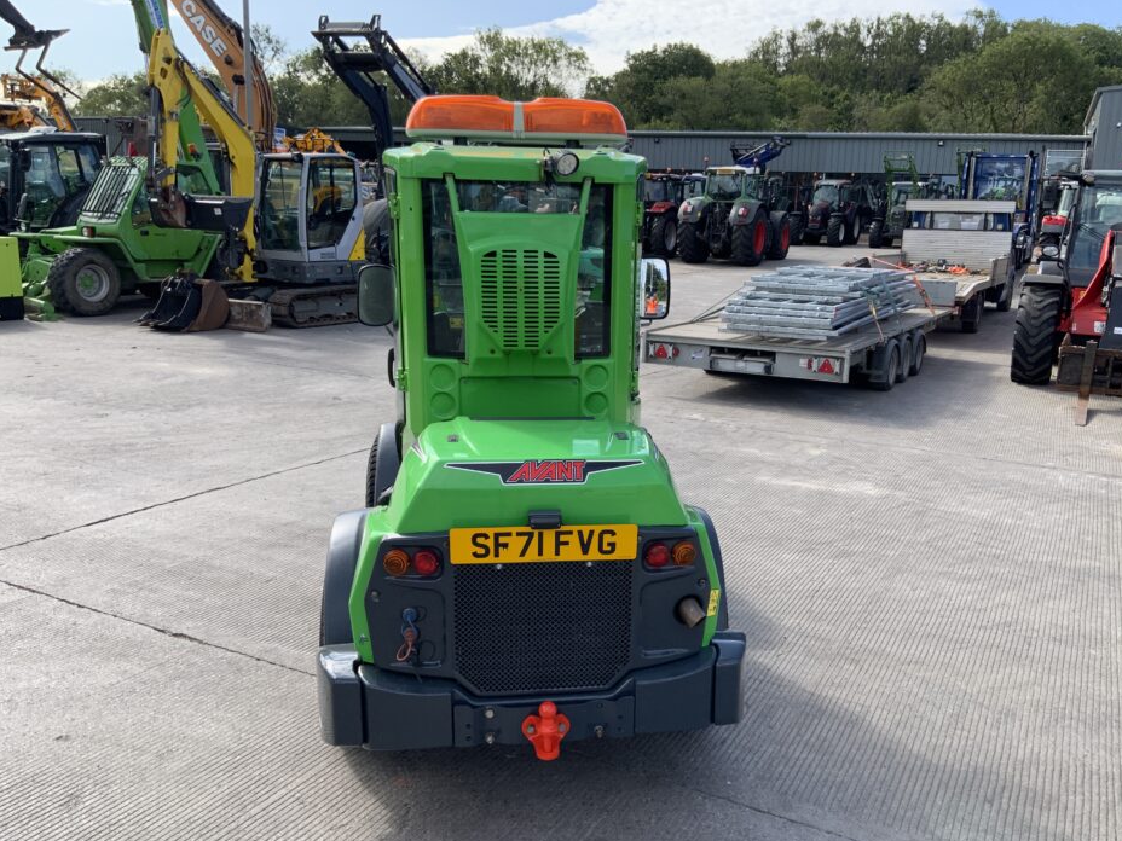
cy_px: 462
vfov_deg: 44.1
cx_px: 615
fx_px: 1037
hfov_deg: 56.7
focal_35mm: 32
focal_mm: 3
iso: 16
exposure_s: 1/719
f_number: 1.8
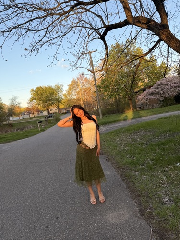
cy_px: 120
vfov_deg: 71.6
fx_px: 166
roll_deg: +8.5
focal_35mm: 24
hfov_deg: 56.8
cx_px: 90
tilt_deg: -5.3
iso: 80
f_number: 1.78
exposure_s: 1/539
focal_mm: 6.76
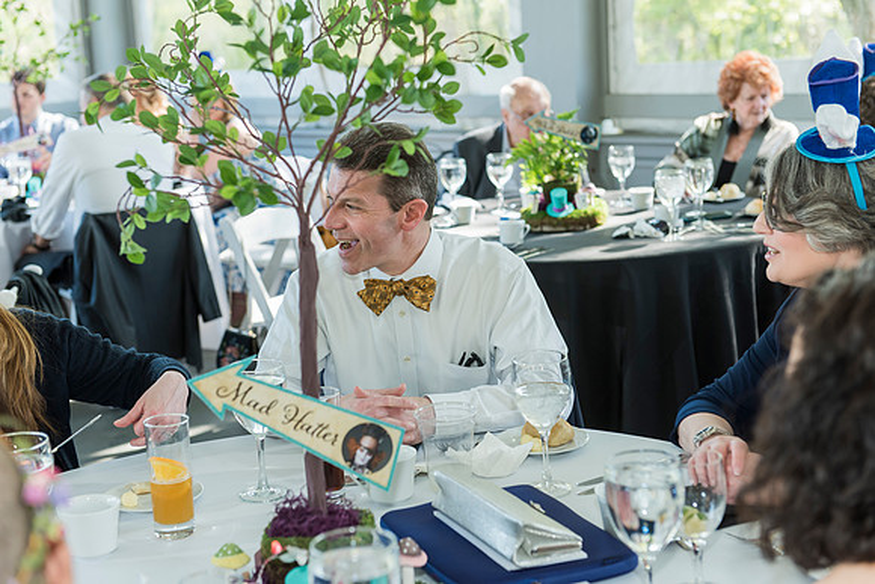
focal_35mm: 56
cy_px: 292
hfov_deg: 35.6
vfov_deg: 24.2
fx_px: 1361
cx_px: 438
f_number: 4
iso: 400
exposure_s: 1/160
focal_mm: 56
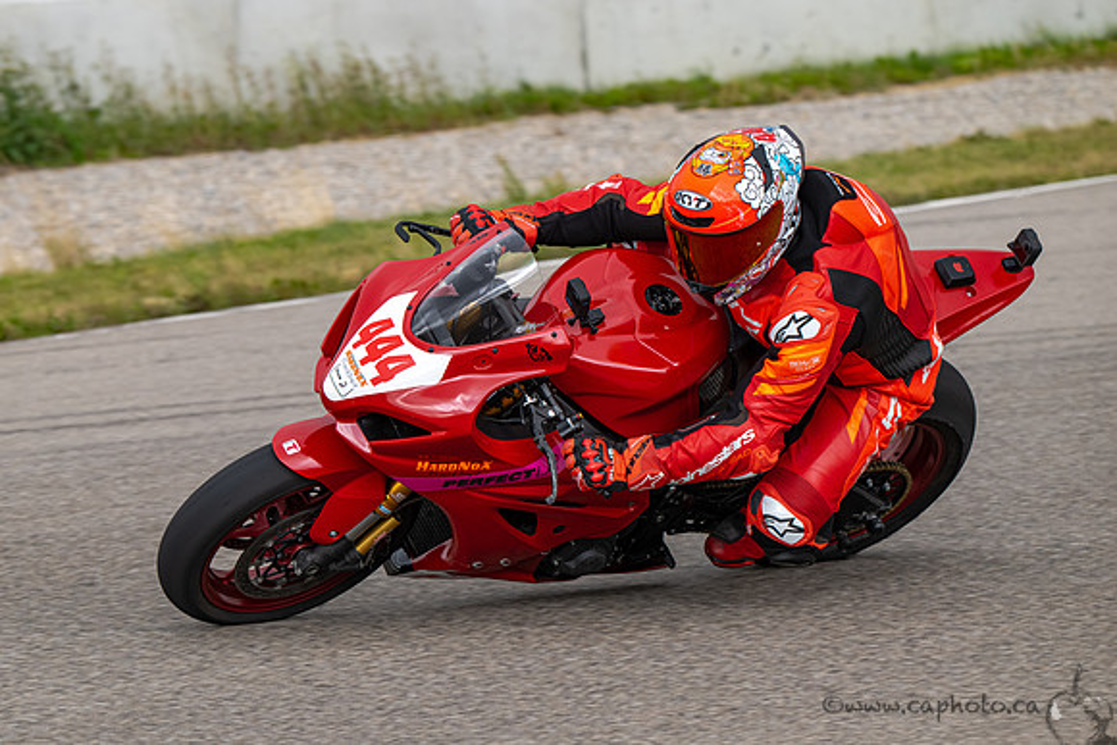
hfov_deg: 9.7
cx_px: 457
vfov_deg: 6.5
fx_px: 6603
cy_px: 347
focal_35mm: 213
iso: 800
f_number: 6.3
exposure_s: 1/1250
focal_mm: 180
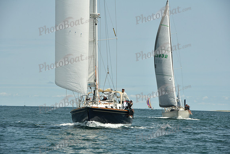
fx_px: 1278
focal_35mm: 200
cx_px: 115
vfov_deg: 6.9
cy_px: 77
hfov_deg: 10.3
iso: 320
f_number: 11
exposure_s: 1/1000
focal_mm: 200
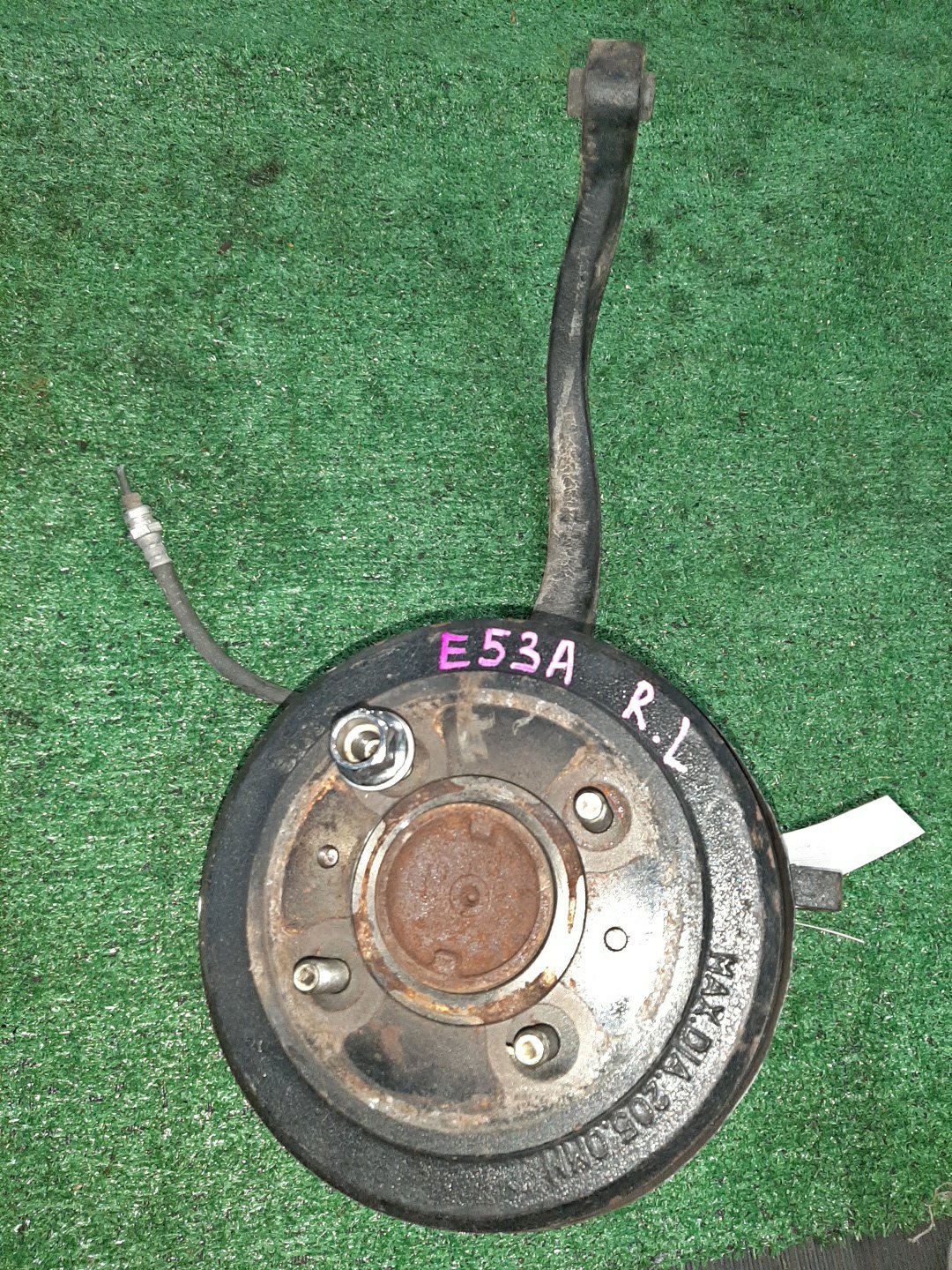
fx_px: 953
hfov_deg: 53.1
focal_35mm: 26
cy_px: 635
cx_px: 476
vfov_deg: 67.3
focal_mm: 3.93
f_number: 1.7
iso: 183
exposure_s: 1/25
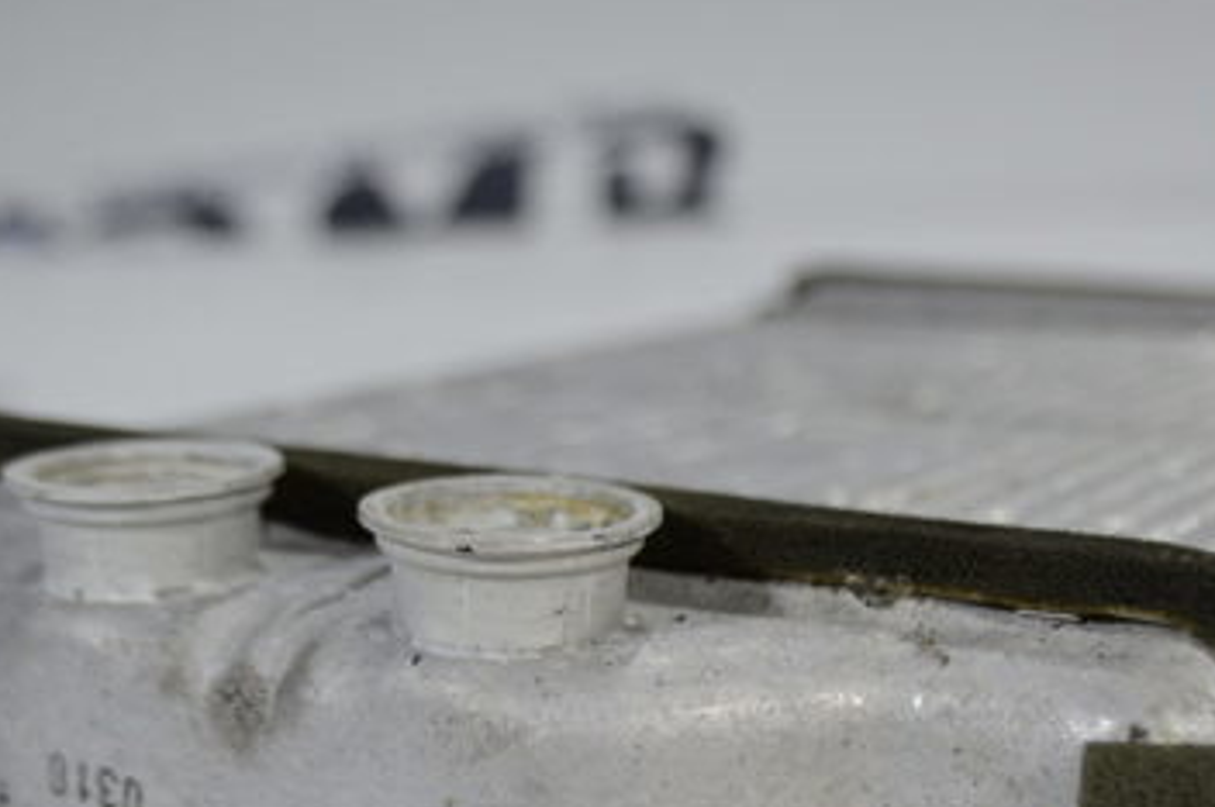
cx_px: 756
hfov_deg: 28.4
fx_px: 2394
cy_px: 628
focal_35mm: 71
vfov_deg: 19.0
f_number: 4.2
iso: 400
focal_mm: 26
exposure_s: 1/320
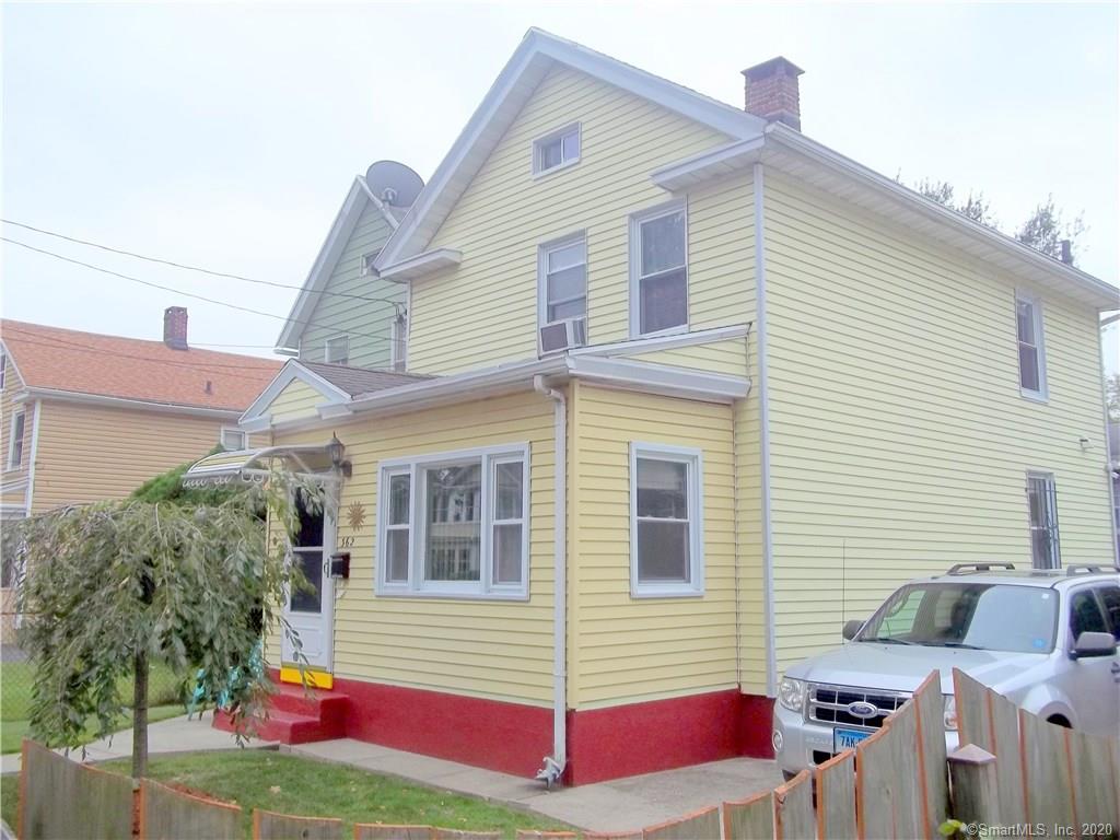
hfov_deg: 56.8
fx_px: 1035
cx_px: 560
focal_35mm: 32
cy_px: 420
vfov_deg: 44.2
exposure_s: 1/100
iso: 64
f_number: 2.9
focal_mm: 5.7
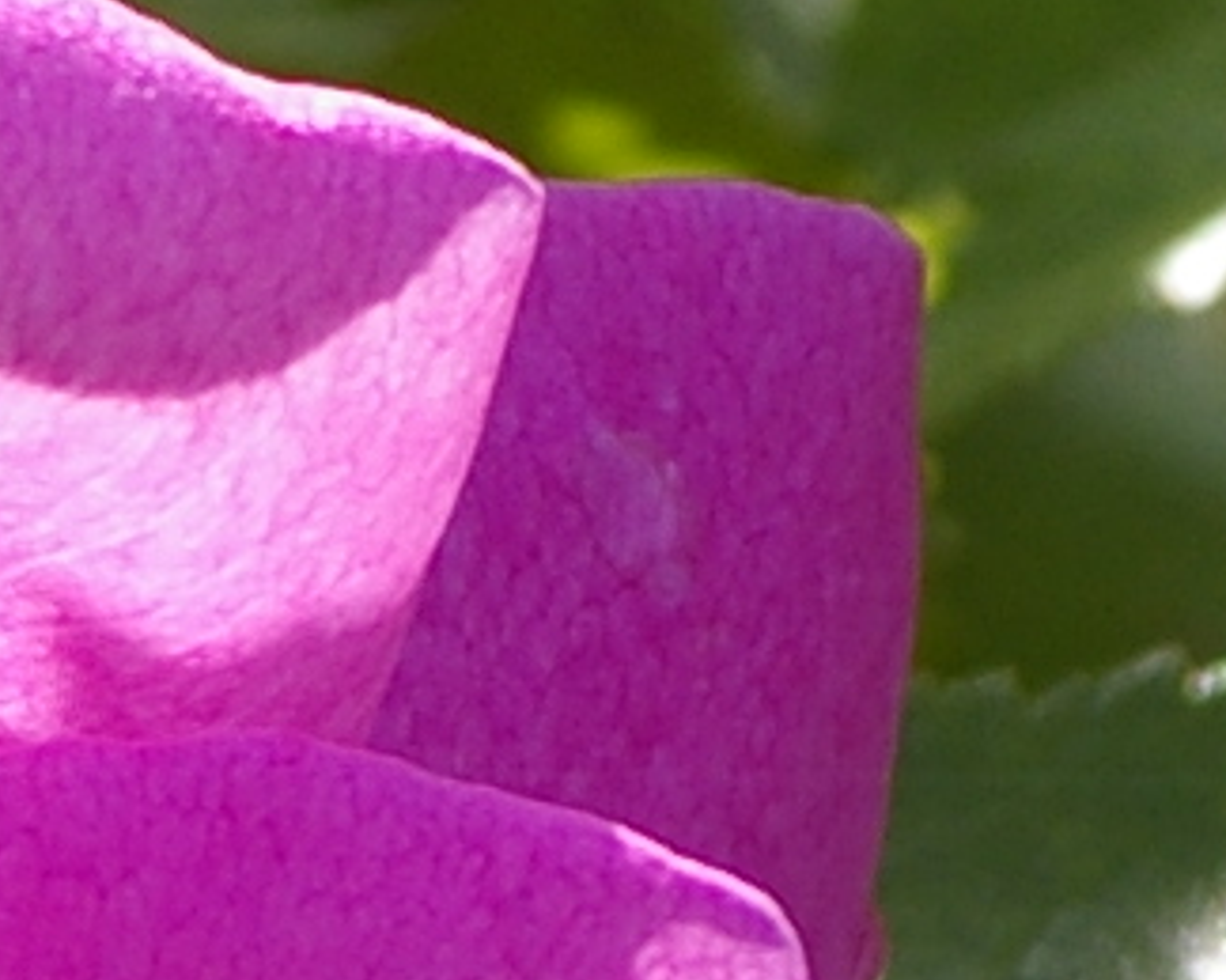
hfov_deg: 1.7
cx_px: -1442
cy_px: 2176
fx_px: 41679
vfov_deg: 1.3
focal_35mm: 1149
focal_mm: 88
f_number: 7.1
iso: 200
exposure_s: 1/250
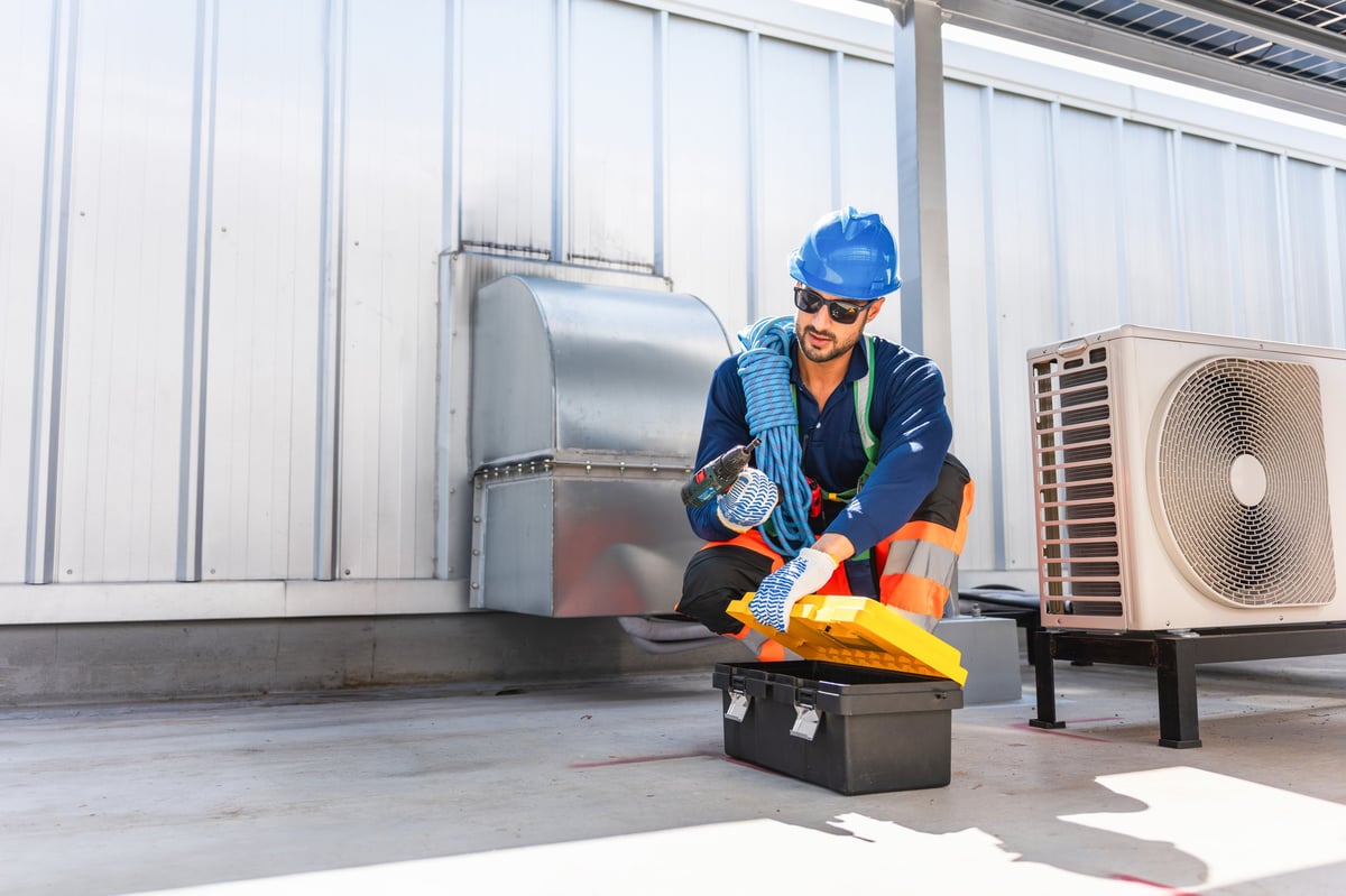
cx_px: 673
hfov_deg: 59.2
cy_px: 448
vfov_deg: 41.4
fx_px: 1185
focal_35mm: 32
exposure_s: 1/500
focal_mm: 31.7
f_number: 2.8
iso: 100
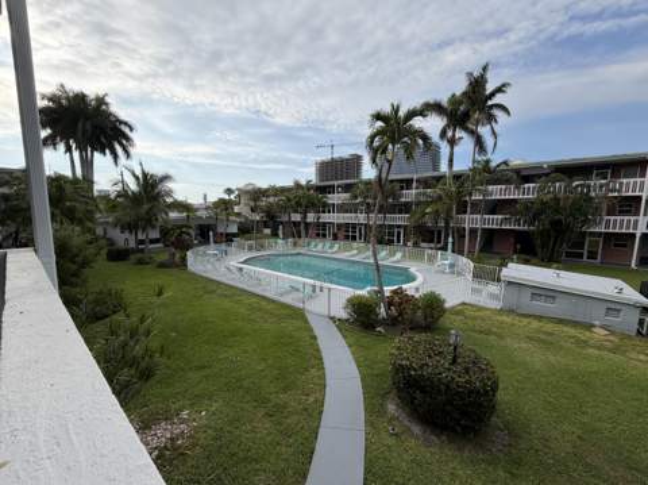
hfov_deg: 102.1
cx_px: 324
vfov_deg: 85.6
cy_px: 242
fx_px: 262
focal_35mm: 14
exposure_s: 1/985
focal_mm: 2.22
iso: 25
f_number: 2.2
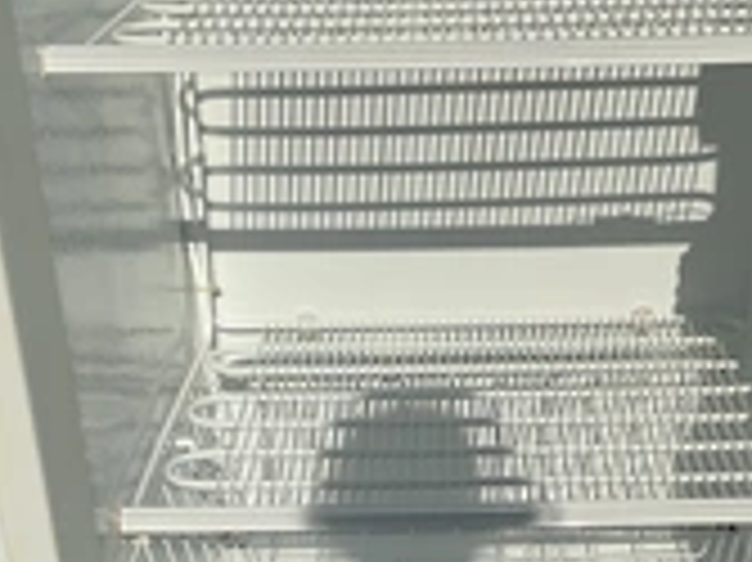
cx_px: 464
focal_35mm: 67
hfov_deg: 28.9
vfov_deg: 21.0
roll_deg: +0.4
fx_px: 1454
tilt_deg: -32.0
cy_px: 584
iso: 25
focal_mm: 3
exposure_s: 1/7407
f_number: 1.8
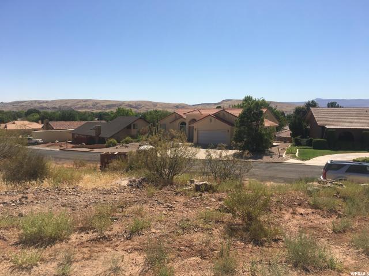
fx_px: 309
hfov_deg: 61.7
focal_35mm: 29
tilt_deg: -2.9
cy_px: 138
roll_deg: -0.3
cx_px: 184
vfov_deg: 48.2
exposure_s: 1/2198
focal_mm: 4.15
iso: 25
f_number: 2.2
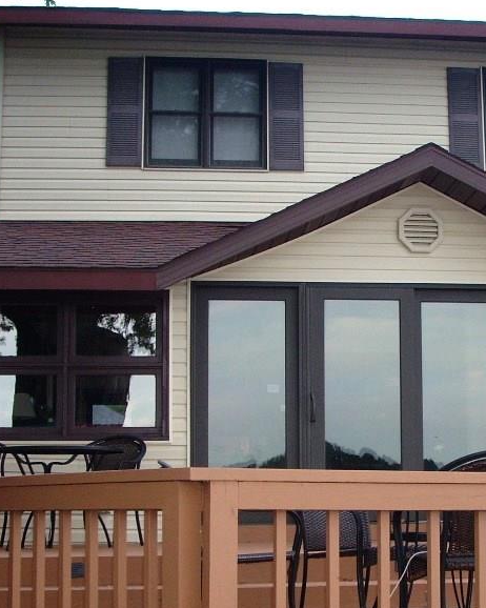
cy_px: 361
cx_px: 393
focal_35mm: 64
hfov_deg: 23.5
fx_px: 1151
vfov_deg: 29.5
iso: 100
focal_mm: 6.2
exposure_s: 1/30
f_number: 2.8
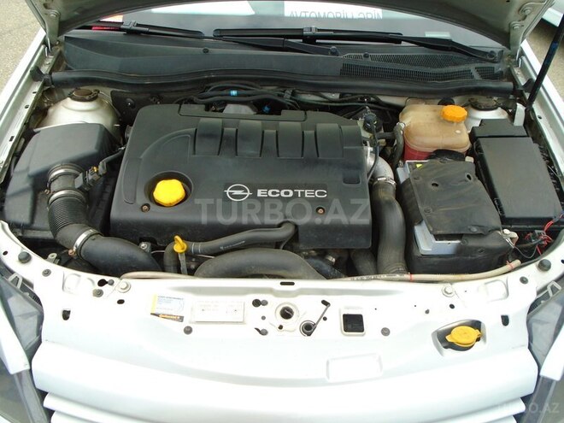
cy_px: 212
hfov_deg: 58.4
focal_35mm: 31
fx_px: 505
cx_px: 282
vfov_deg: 45.4
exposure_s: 1/200
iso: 100
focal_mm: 5.5
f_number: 3.5
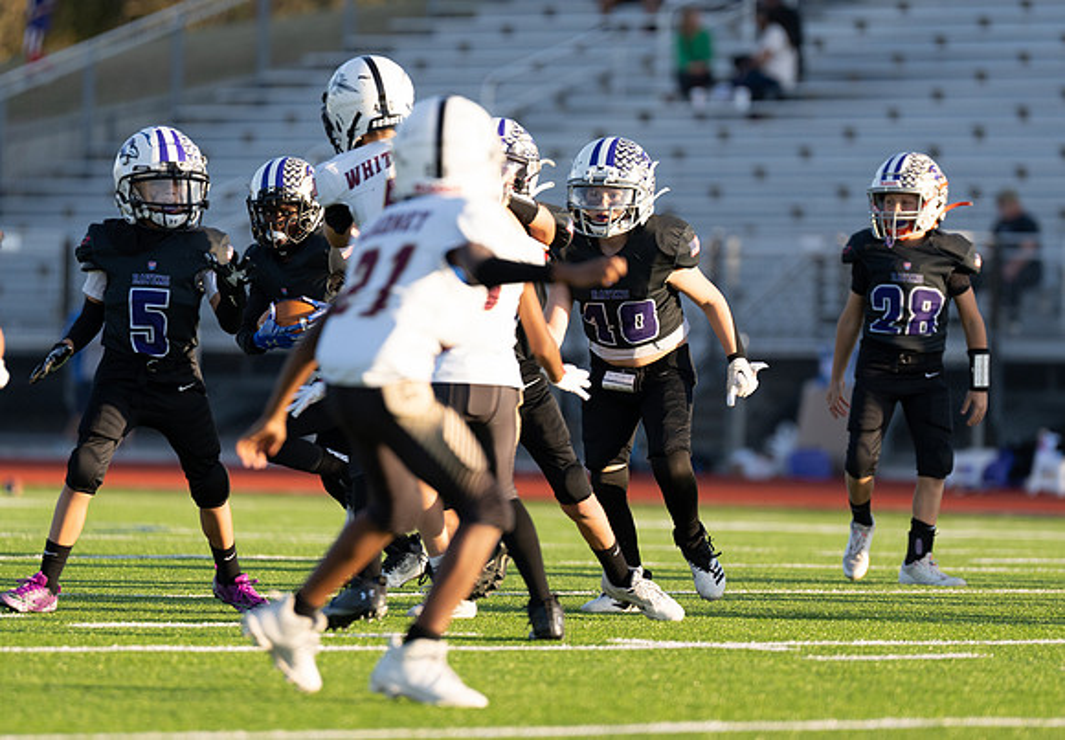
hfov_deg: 5.8
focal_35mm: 353
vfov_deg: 4.0
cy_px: 371
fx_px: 10575
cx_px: 566
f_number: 2.8
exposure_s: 1/1250
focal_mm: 200
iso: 250
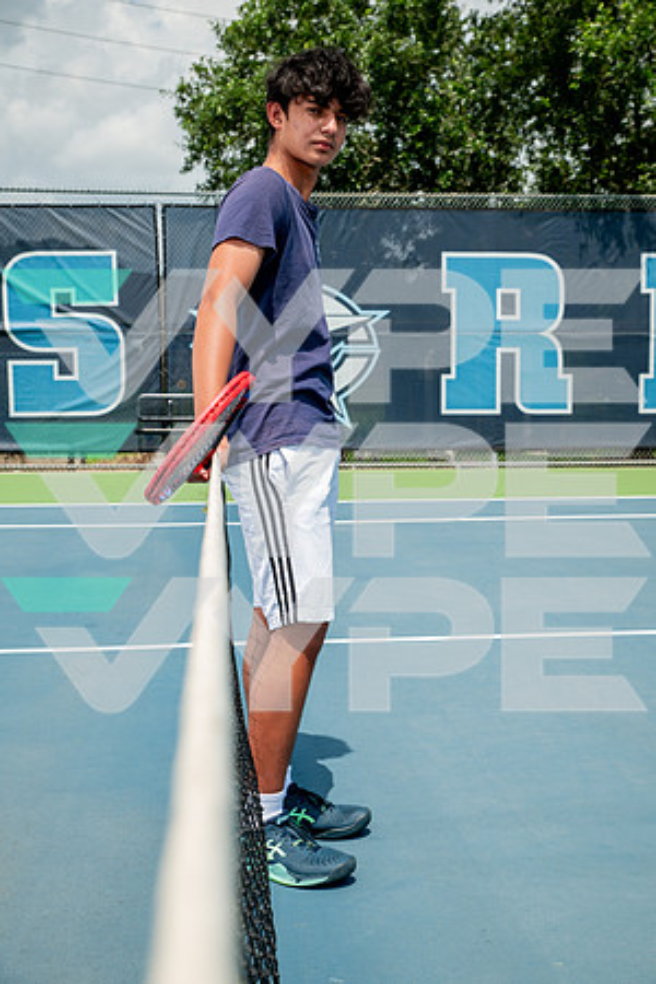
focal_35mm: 48
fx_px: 1312
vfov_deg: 41.1
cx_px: 328
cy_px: 492
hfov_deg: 28.1
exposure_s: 1/400
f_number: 7.1
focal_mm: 48
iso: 125
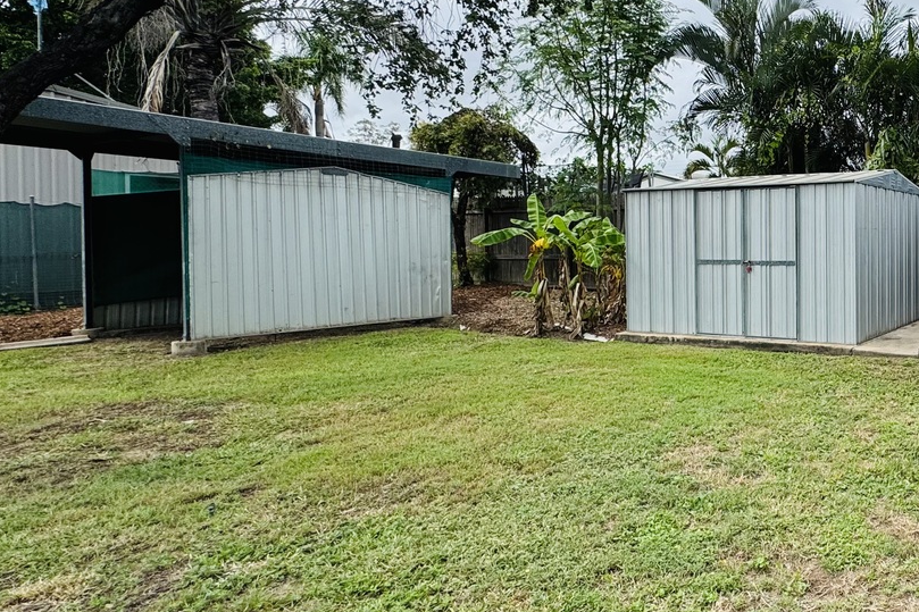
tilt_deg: -0.8
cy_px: 259
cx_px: 846
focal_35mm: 27
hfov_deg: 56.9
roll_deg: +0.8
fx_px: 689
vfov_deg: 47.7
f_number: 2.2
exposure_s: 1/1063
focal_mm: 2.22
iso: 50
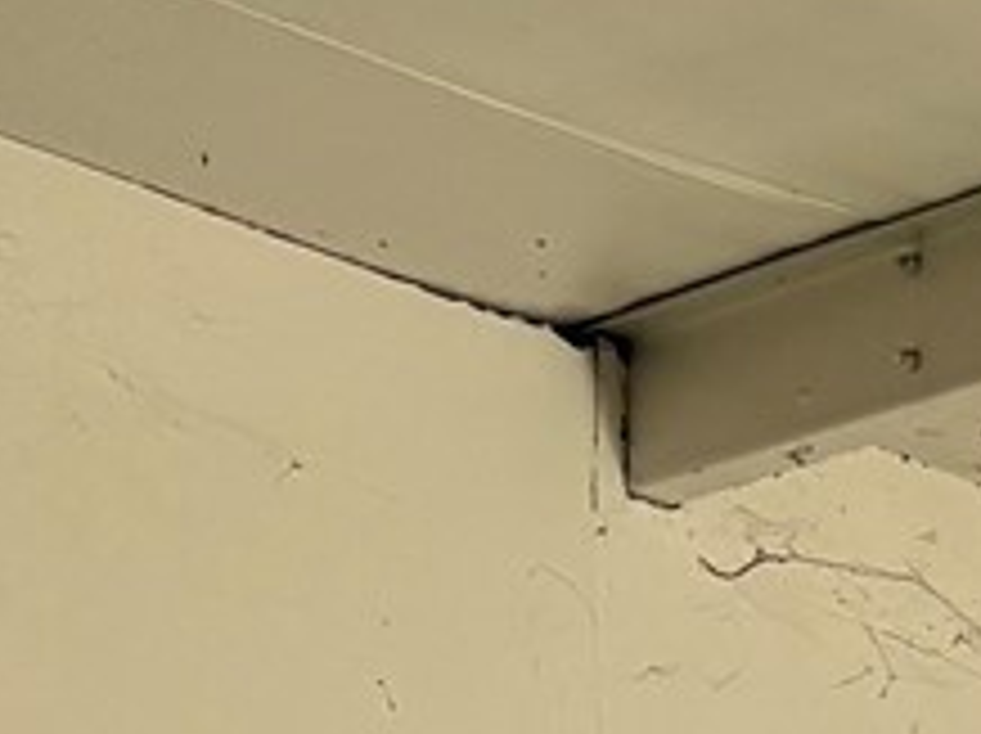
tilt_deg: -4.7
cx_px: 3132
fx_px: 5407
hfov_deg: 8.4
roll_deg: +1.5
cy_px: 2643
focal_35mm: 191
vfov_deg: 6.6
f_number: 1.6
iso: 125
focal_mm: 5.96
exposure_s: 1/163
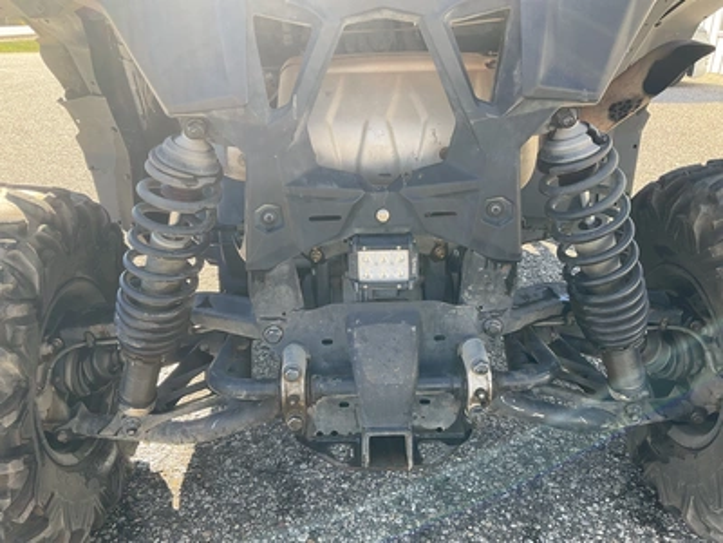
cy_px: 272
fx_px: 606
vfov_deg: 48.2
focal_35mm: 29
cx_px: 362
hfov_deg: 61.7
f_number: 1.8
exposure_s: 1/211
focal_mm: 3
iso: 25
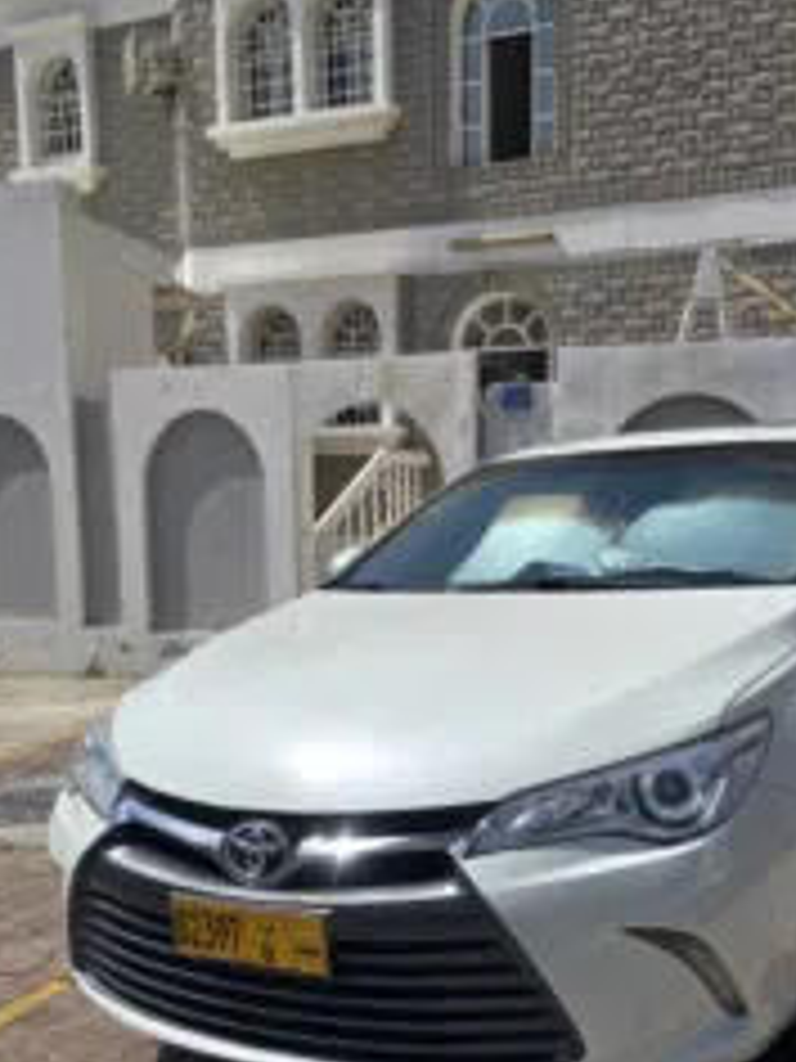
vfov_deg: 47.1
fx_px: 1196
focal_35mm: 39
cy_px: 706
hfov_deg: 36.4
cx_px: 544
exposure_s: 1/1425
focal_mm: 6.3
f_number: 1.7
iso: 12
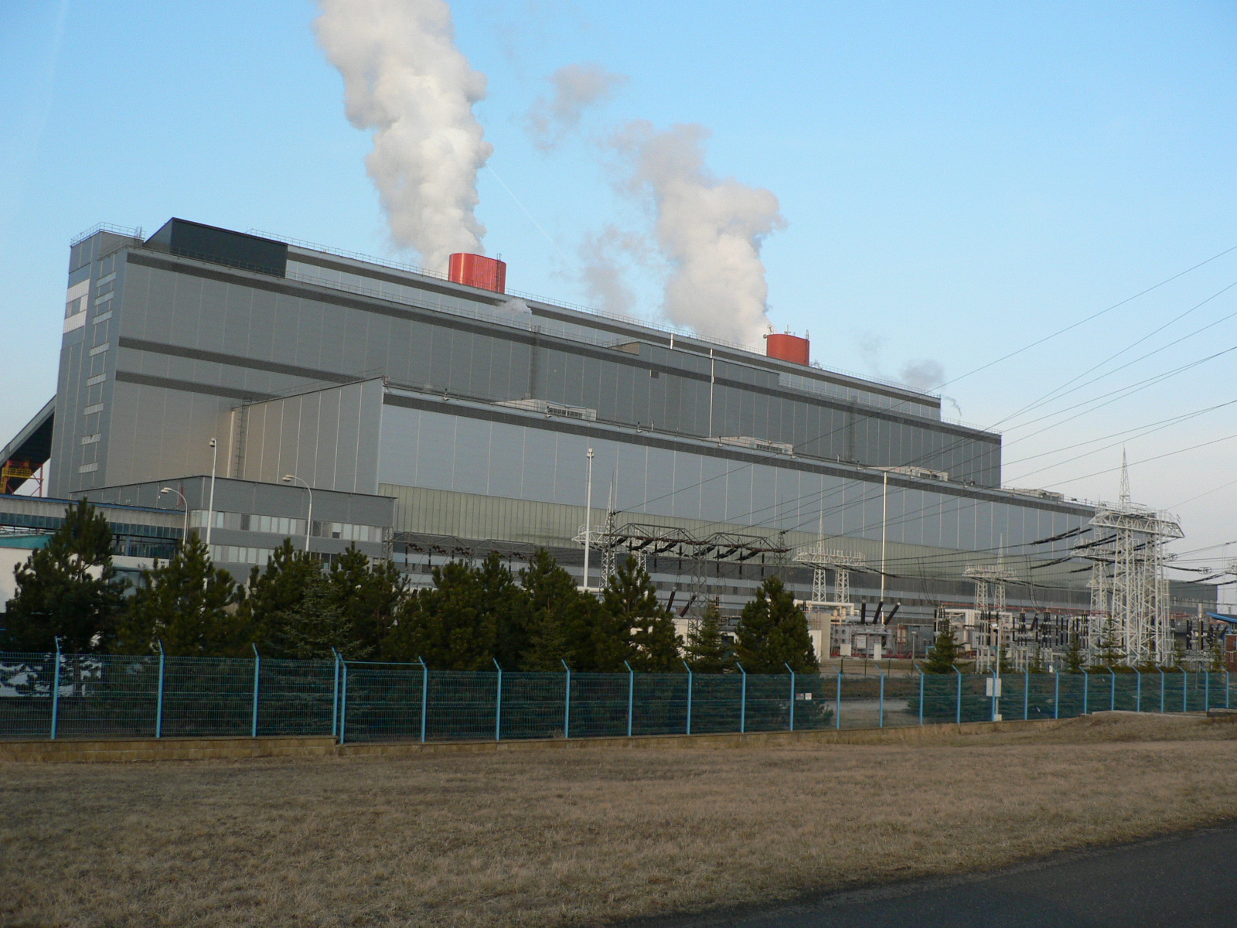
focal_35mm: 36
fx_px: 1286
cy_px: 464
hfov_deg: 51.4
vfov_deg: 39.7
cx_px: 618
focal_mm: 6
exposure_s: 1/500
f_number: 2.8
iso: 100
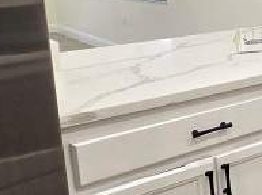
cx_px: 502
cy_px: 8
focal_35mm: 54
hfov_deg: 20.4
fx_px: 408
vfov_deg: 25.8
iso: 100
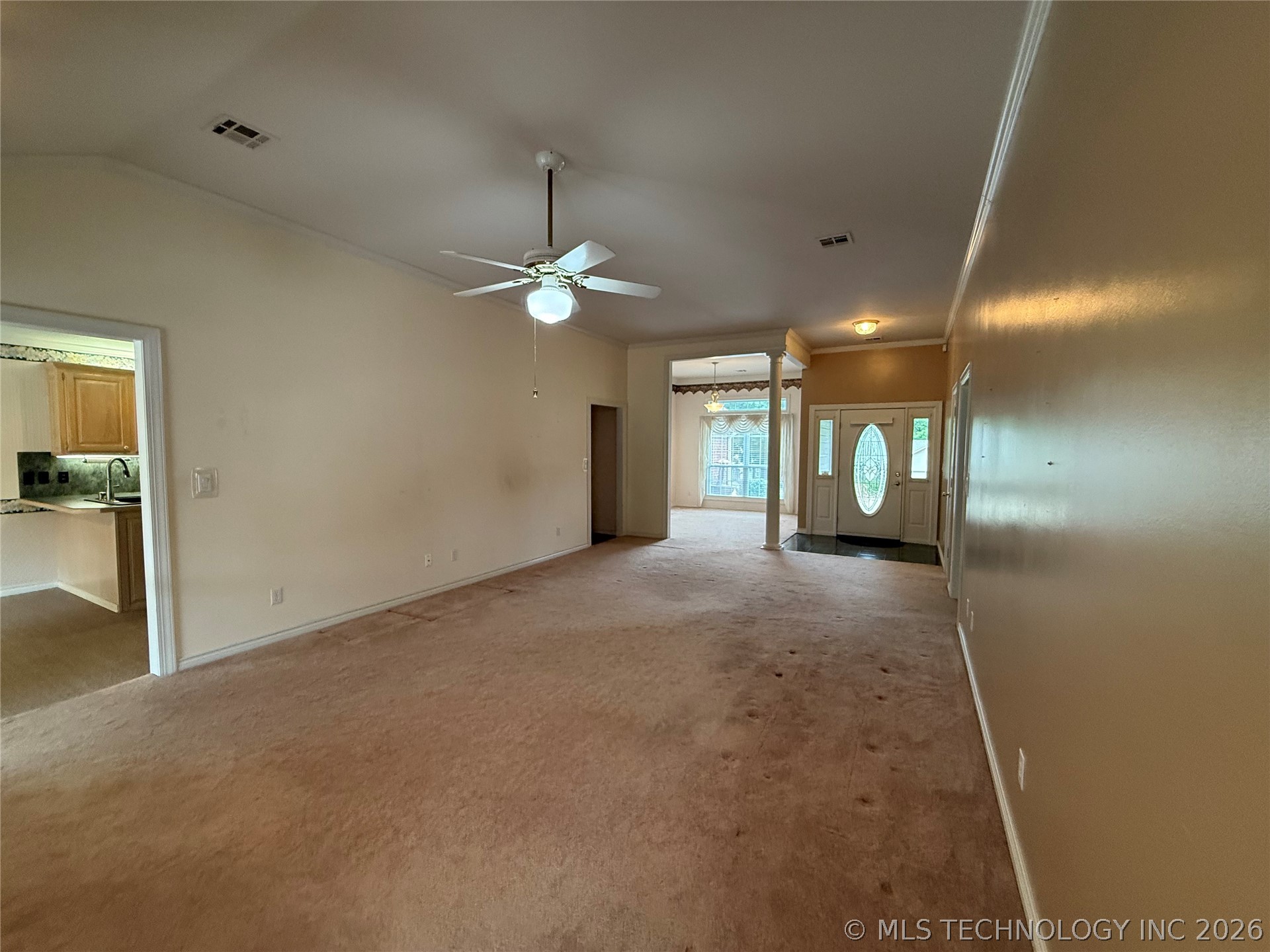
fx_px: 514
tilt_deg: -3.2
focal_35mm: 14
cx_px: 635
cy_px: 476
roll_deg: -0.9
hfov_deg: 102.1
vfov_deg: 85.7
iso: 400
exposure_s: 1/120
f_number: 2.2
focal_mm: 2.22
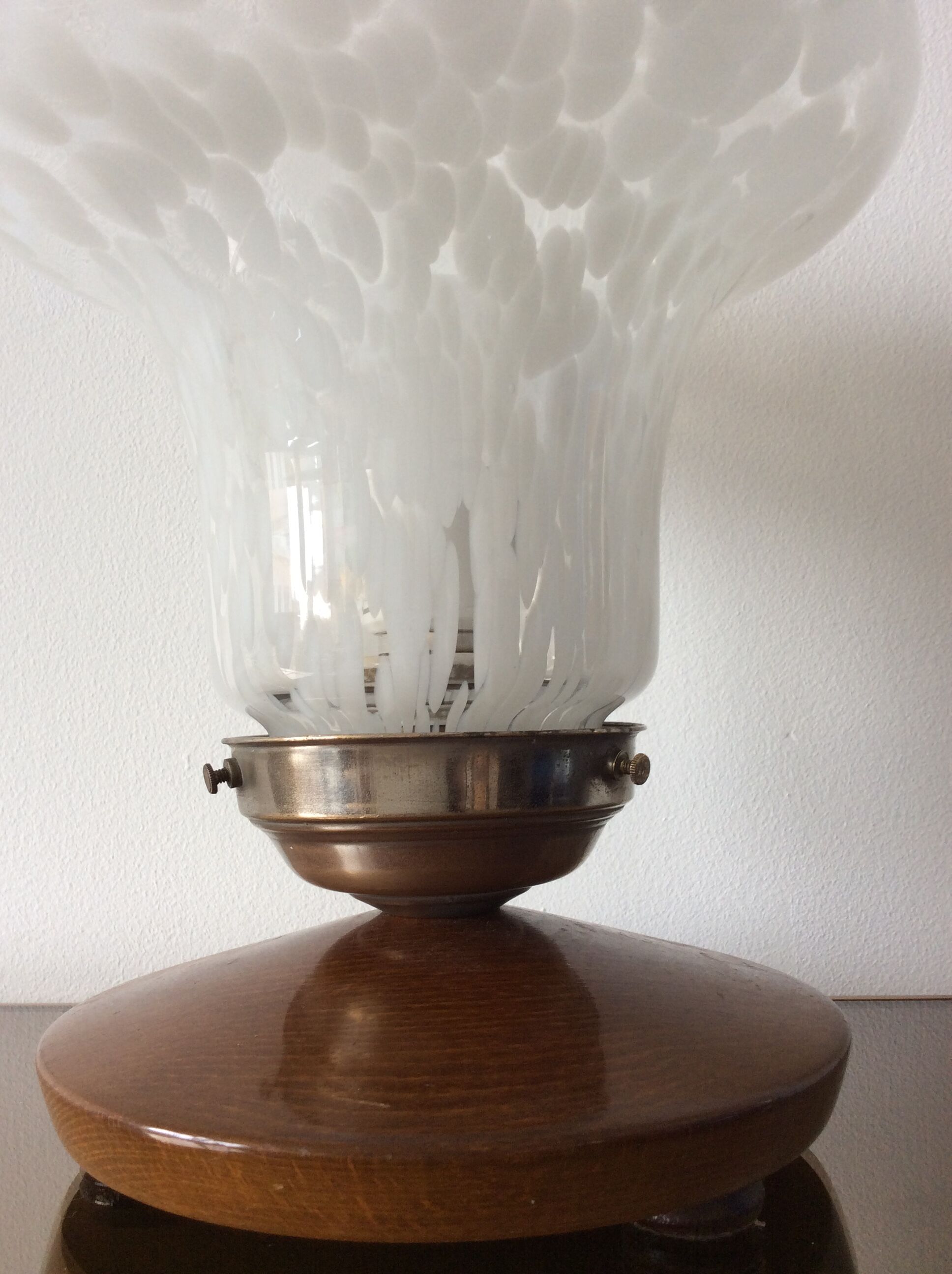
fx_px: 1177
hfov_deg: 44.1
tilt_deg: +0.8
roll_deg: +2.3
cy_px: 637
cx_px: 476
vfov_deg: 56.9
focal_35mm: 32
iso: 40
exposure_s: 1/33
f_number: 2.4
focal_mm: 3.3
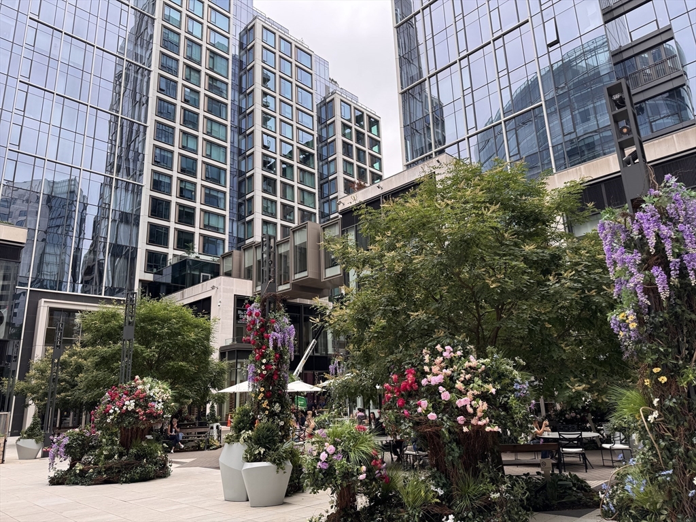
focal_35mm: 24
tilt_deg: +15.8
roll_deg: +2.3
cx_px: 348
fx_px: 483
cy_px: 261
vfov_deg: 56.8
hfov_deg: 71.6
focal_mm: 6.76
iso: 80
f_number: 1.78
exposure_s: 1/876
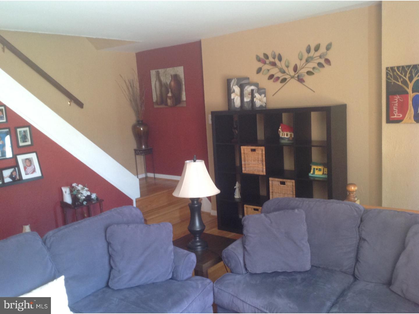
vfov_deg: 40.7
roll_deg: +3.6
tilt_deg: -9.1
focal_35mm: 35
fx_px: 424
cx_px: 210
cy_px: 157
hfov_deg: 52.6
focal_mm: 4.28
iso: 160
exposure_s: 1/15
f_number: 2.4
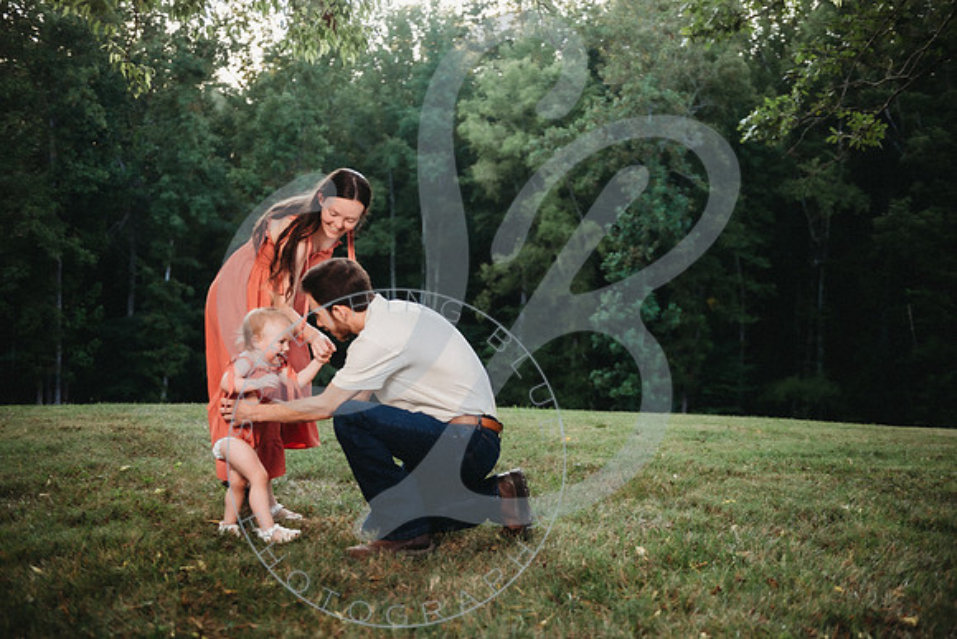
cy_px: 320
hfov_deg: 46.4
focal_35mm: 42
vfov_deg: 31.9
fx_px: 1117
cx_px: 478
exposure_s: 1/125
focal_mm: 42
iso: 100
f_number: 2.8
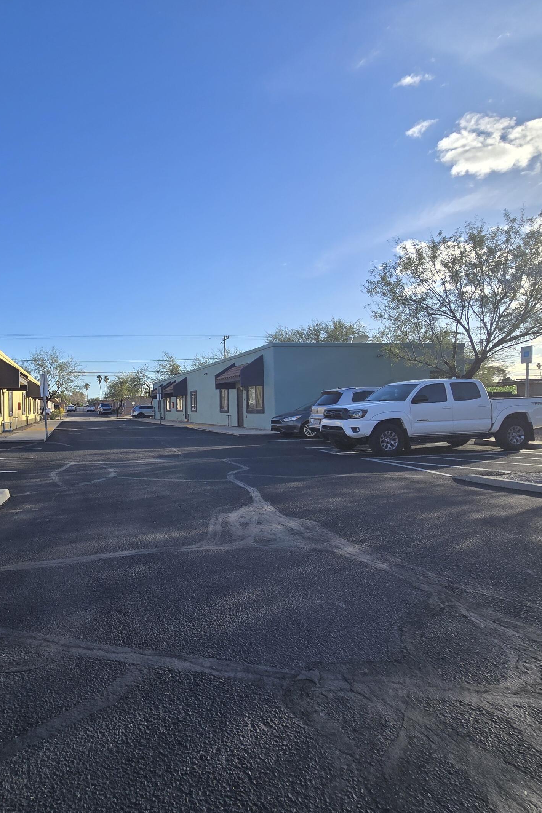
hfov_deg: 60.5
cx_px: 127
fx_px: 429
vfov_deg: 86.9
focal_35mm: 19
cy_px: 397
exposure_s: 1/2105
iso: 50
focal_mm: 2.2
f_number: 2.2
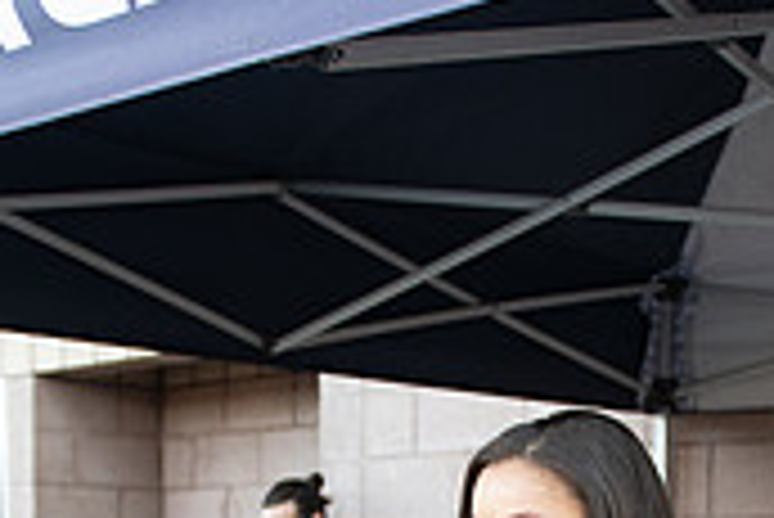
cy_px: 800
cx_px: 477
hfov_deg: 25.0
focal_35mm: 81
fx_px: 1743
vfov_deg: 15.5
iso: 250
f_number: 2.8
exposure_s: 1/100
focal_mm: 24
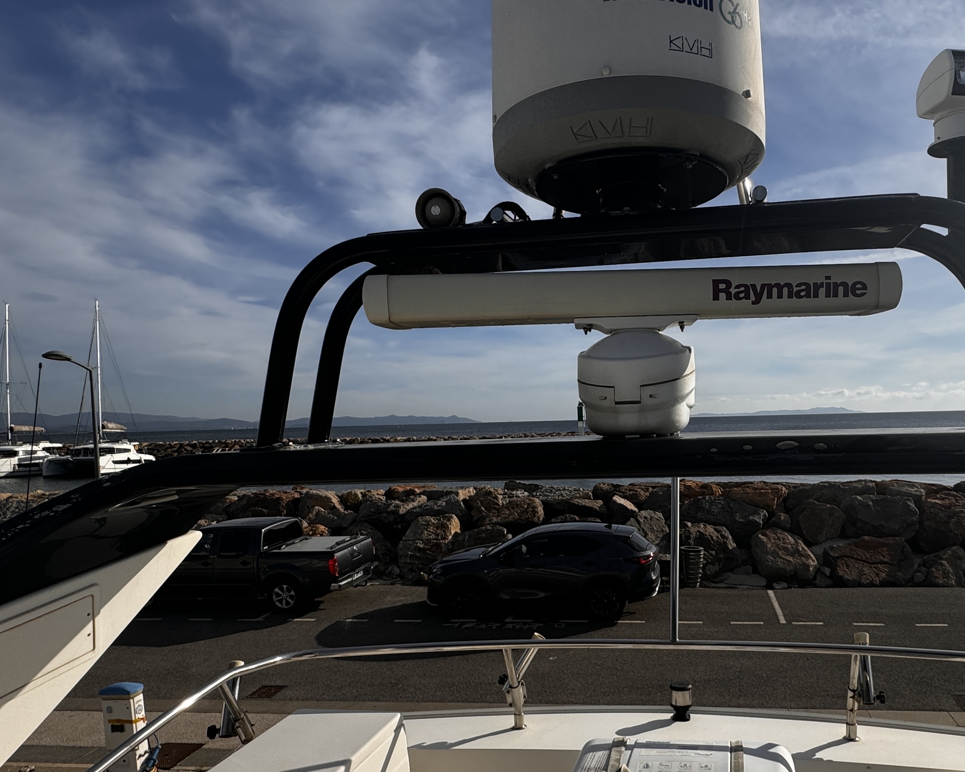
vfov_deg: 56.4
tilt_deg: -1.5
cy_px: 456
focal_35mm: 25
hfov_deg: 66.8
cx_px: 616
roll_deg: +1.1
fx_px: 714
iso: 50
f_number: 2.2
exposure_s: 1/3390
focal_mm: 2.22
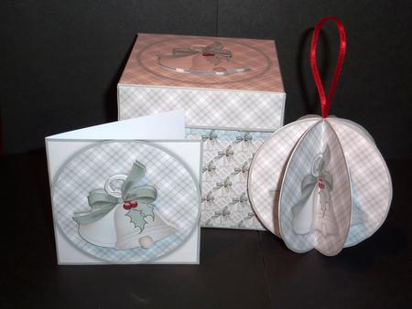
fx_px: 619
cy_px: 154
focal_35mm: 52
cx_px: 206
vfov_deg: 28.1
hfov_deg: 36.8
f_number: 3.8
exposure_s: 1/30
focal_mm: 8.5
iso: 100
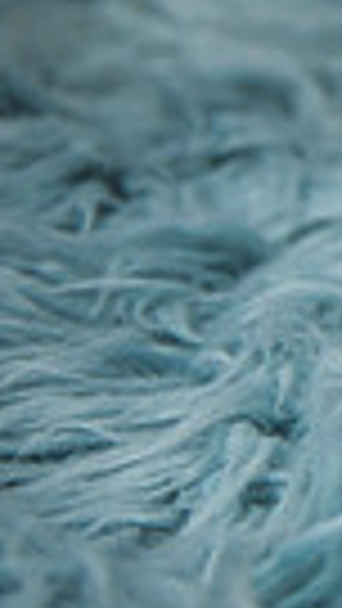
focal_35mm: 190
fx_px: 3061
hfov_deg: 5.6
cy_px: -136
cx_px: 1301
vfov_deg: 11.1
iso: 100
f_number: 2.8
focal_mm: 38
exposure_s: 1/160
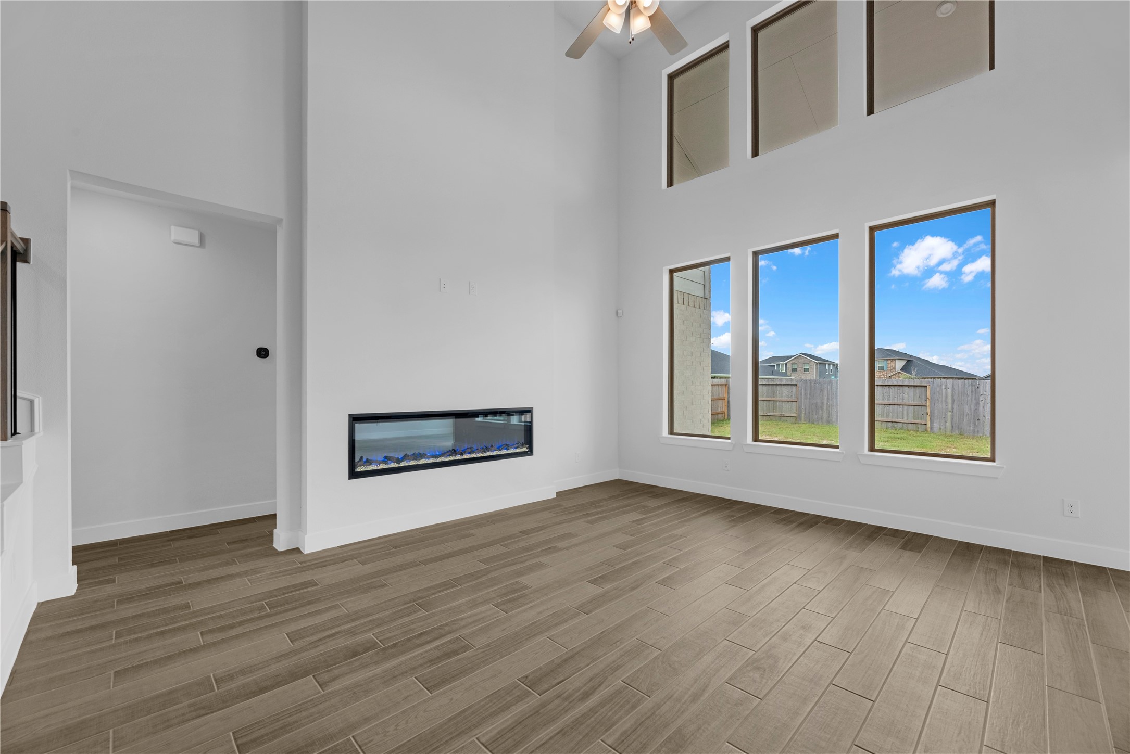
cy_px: 377
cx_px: 565
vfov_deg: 81.3
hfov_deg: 104.2
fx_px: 440
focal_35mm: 14
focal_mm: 14
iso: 250
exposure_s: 1/15
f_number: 9
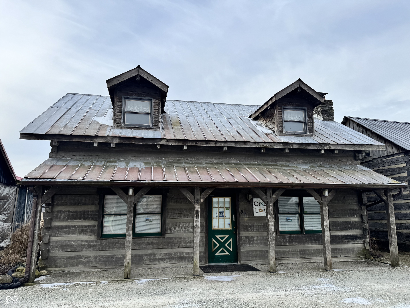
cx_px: 205
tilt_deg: +10.5
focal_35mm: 24
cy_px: 154
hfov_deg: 71.6
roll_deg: -0.7
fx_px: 284
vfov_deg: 56.8
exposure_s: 1/2604
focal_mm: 6.76
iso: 80
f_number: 1.78
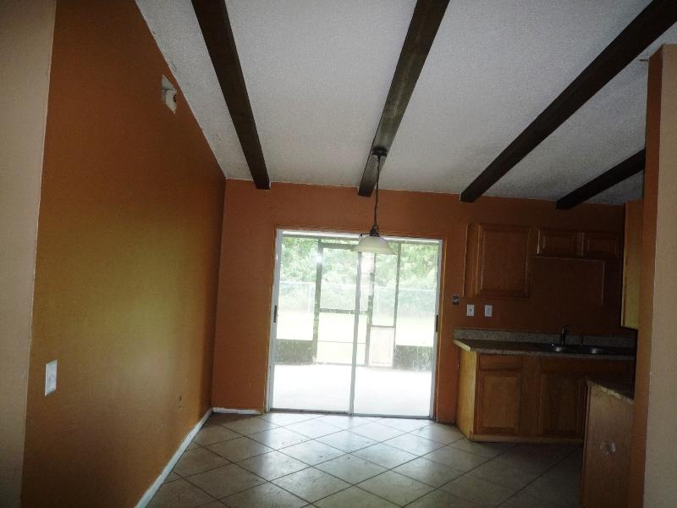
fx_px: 489
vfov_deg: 54.9
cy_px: 254
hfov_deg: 69.4
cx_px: 338
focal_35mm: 25
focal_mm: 4.4
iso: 100
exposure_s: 1/20
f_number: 2.8
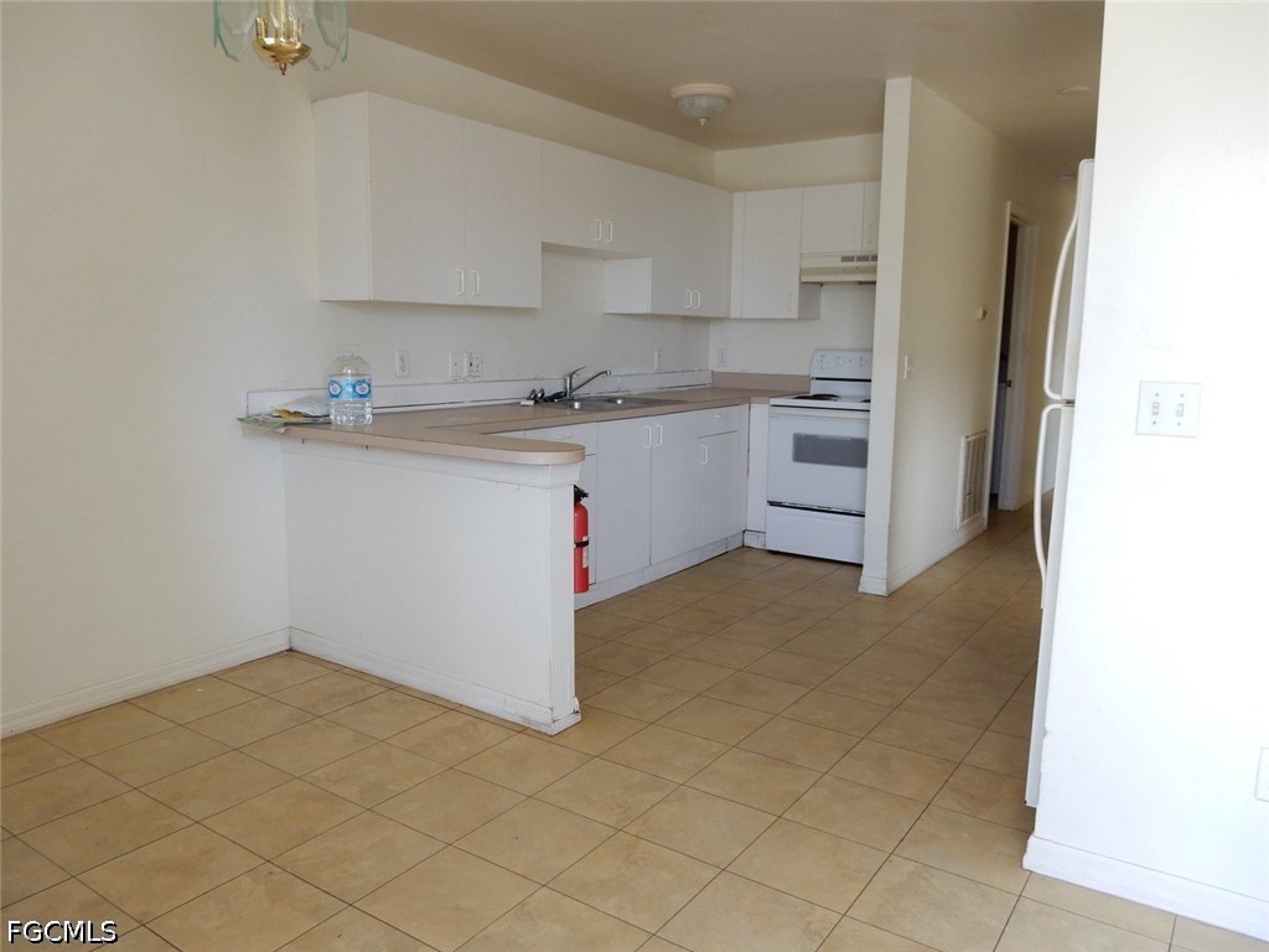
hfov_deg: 69.4
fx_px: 916
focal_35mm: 25
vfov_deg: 54.9
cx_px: 634
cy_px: 476
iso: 140
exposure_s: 1/30
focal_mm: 4.5
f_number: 3.7
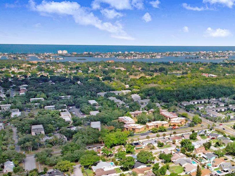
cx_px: 228
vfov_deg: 33.1
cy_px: 147
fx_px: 285
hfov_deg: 40.1
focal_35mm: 42
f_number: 2.8
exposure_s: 1/2500
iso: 200
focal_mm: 8.38
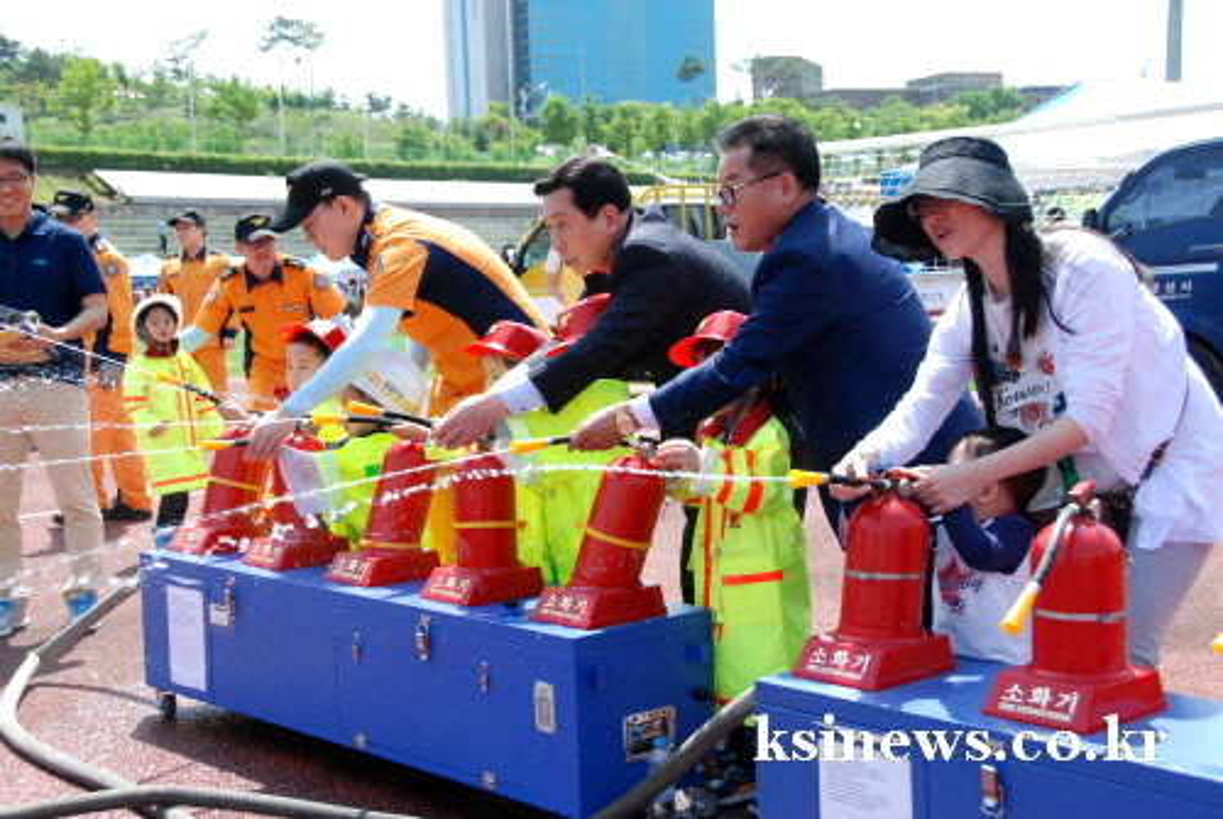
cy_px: 410
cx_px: 612
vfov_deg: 28.2
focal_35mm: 48
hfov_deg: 41.1
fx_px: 1633
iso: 1250
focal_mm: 32
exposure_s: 1/1600
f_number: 7.1
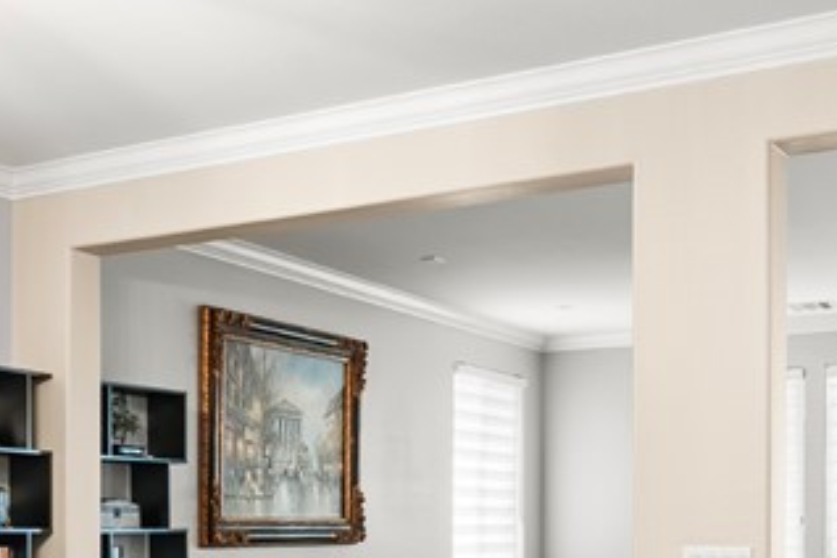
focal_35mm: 58
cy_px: 542
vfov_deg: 22.6
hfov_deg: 34.3
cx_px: 326
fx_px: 1348
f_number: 8
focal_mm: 17
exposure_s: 1/5
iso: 400
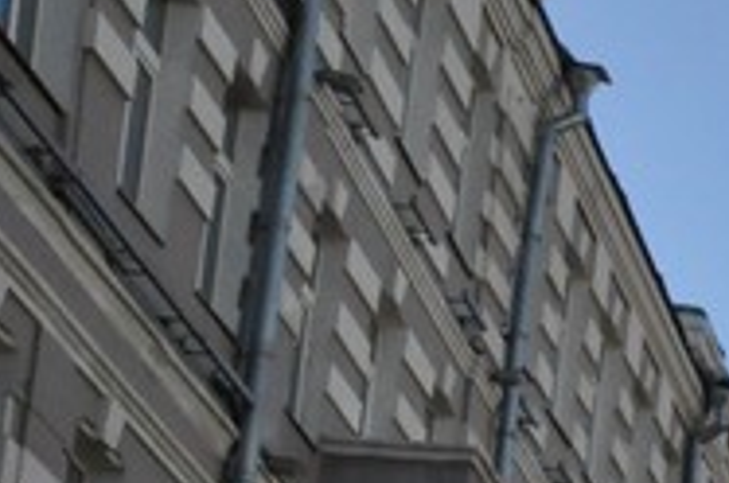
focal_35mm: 167
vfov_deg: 7.6
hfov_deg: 9.5
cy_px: 1161
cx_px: 2222
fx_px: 3376
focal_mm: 18
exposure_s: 1/800
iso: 1000
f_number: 14
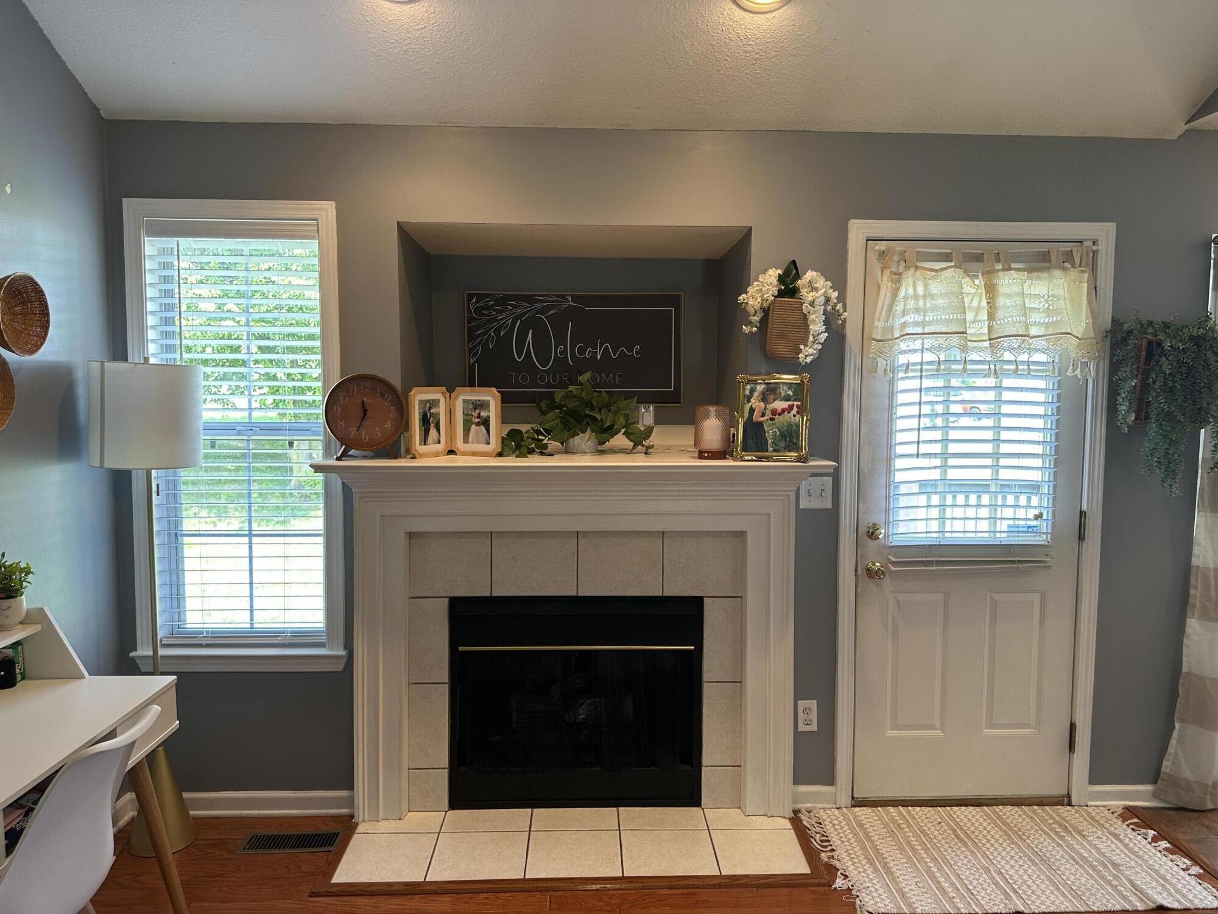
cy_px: 457
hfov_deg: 71.6
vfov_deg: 56.8
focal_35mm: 24
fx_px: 844
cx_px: 609
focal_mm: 6.86
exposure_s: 1/60
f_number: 1.78
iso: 125
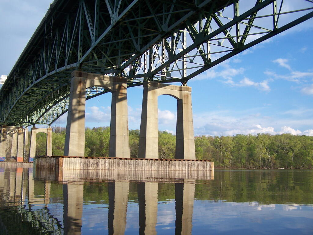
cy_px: 118
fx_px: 344
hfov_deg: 49.0
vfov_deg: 37.7
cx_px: 156
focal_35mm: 38
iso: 80
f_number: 2.8
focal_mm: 6.3
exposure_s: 1/640
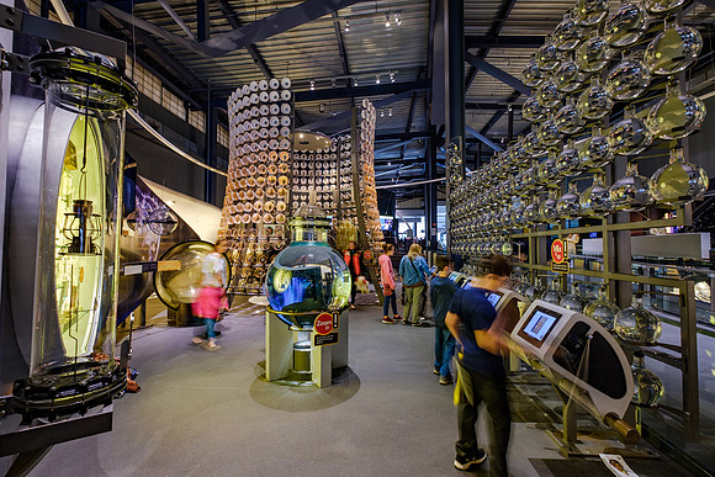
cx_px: 357
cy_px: 234
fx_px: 308
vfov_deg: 75.5
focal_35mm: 16
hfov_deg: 98.5
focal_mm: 10
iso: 200
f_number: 4
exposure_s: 1/1.67
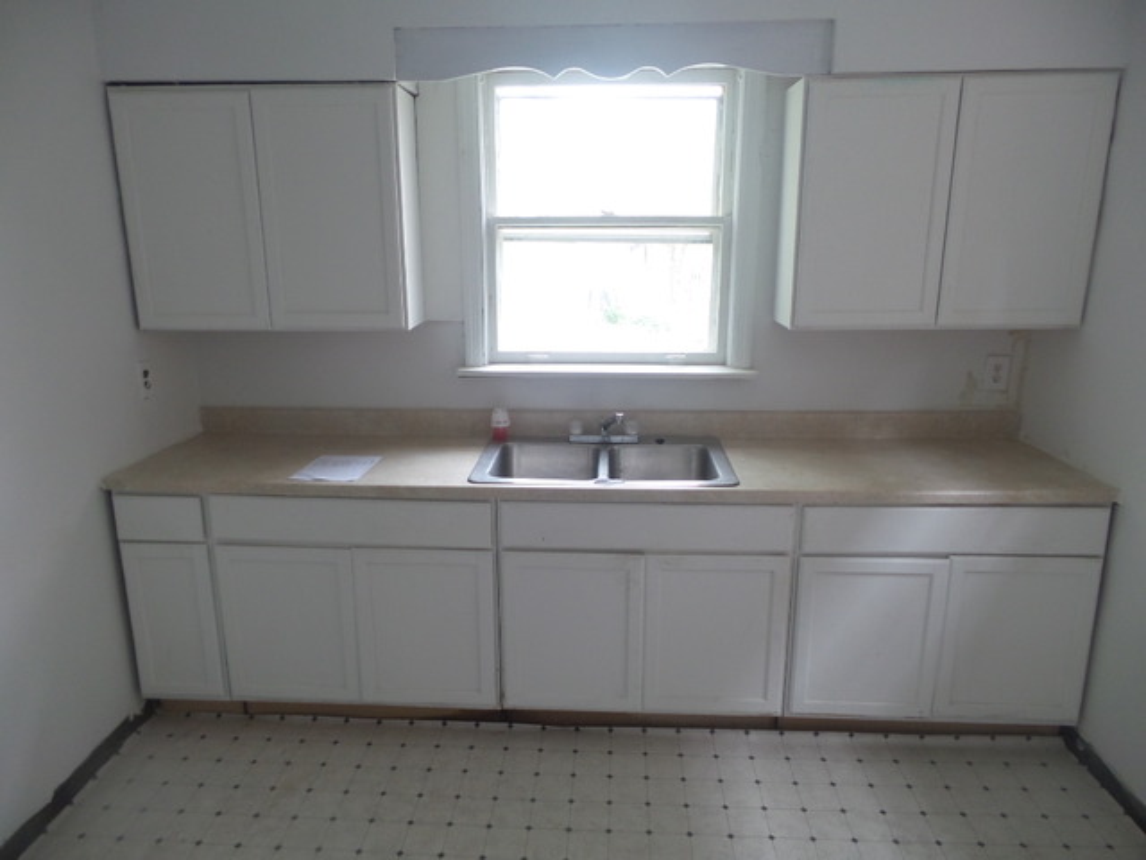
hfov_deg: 73.9
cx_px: 573
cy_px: 430
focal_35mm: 23
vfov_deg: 58.9
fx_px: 761
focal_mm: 4.1
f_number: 2.8
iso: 160
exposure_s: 1/30
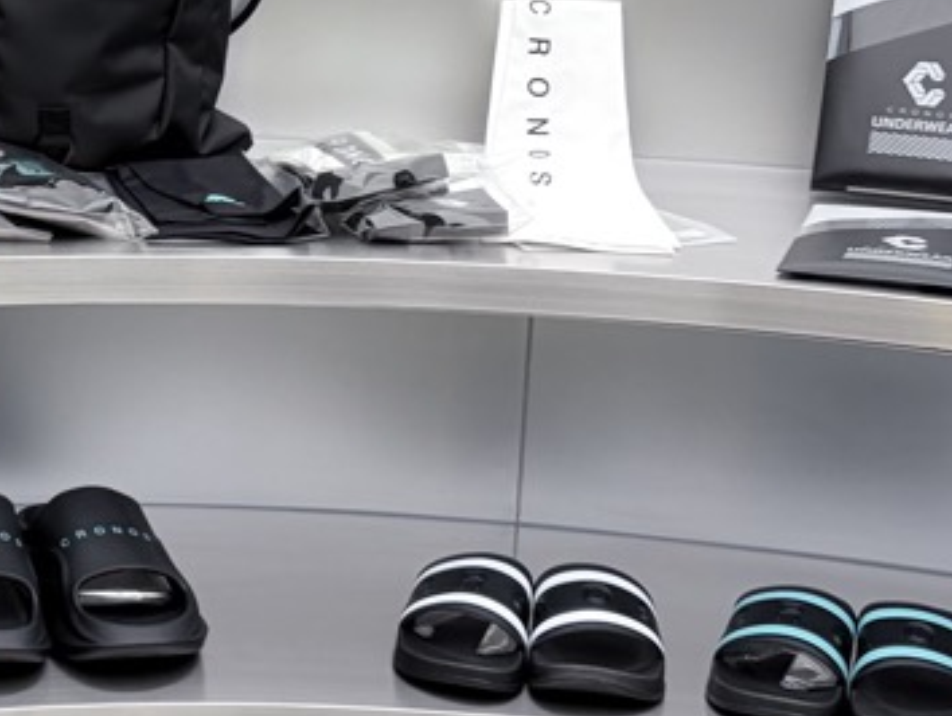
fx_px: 2587
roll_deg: -2.6
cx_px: -38
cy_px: 102
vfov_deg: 15.6
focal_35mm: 94
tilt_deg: -7.6
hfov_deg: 20.1
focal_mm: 5.96
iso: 50
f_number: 1.6
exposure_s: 1/122
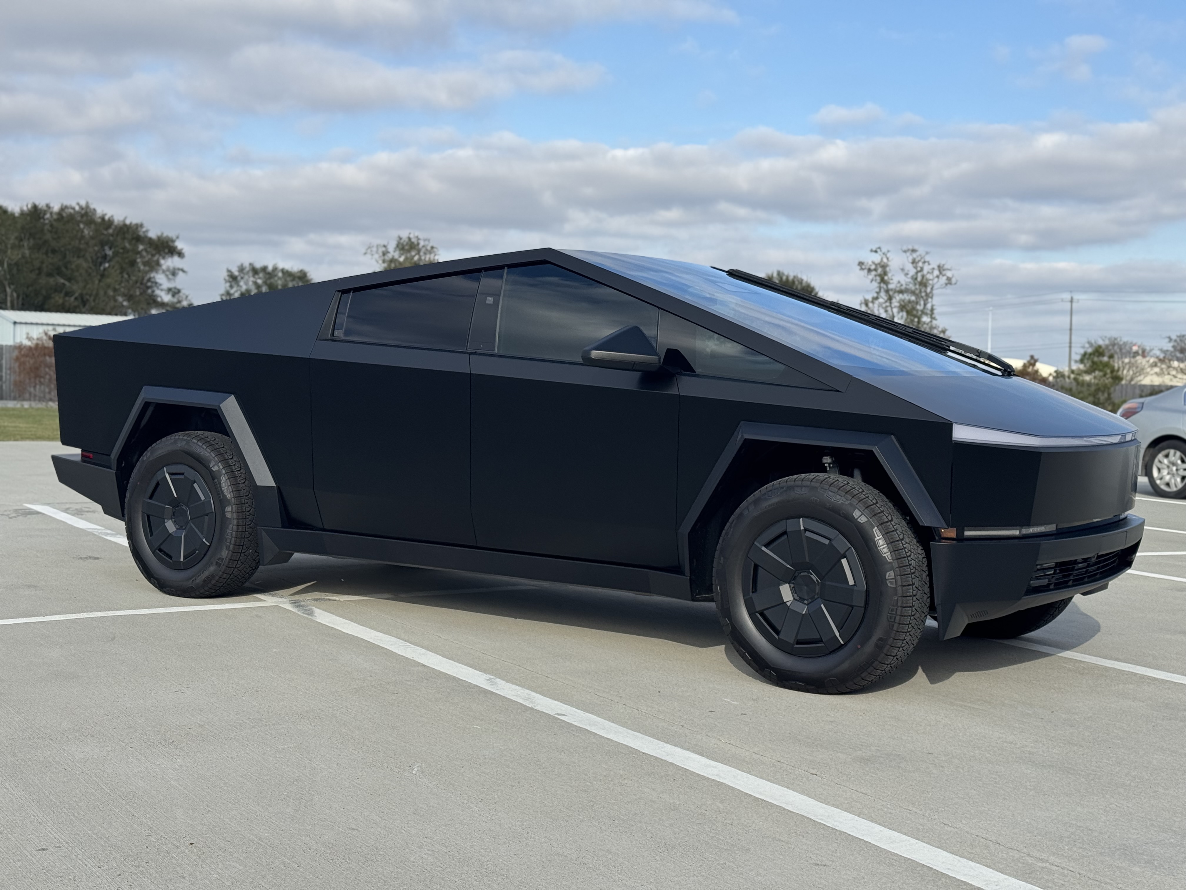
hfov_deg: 39.7
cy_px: 445
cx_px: 593
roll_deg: -1.4
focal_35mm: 48
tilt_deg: -2.4
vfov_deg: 30.3
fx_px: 1645
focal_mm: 6.76
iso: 64
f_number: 1.78
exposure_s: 1/3610
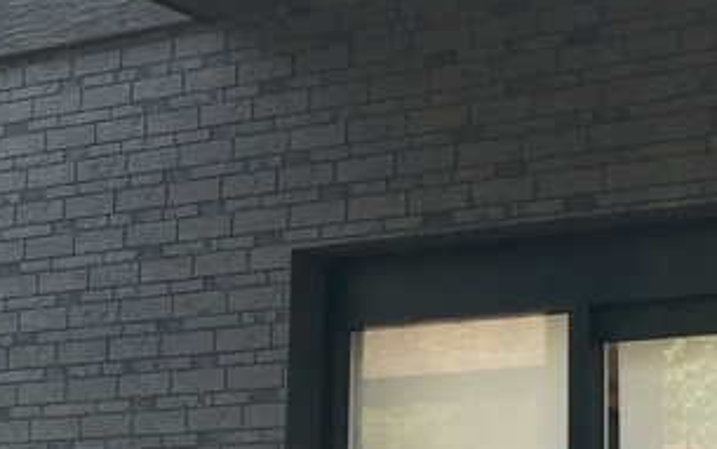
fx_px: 2366
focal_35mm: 121
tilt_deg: +12.7
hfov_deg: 17.2
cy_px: 181
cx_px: 240
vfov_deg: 10.8
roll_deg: -2.8
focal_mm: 4.15
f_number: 2.2
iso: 25
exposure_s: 1/420
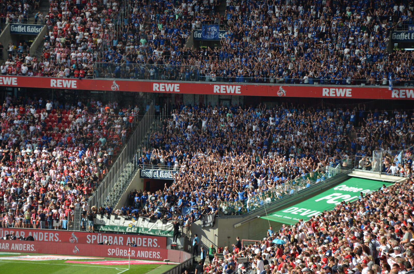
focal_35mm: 105
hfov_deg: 19.5
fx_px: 1205
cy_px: 137
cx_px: 207
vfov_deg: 13.0
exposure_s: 1/500
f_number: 5.6
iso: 200
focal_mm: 70
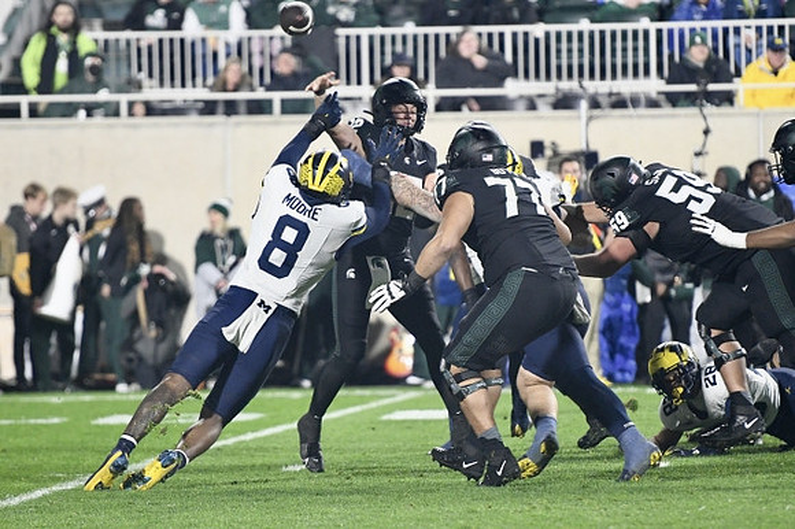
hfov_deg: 6.9
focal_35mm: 300
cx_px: 398
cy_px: 264
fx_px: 6621
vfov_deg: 4.6
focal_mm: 200
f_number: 2.8
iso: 3200
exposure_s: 1/1250
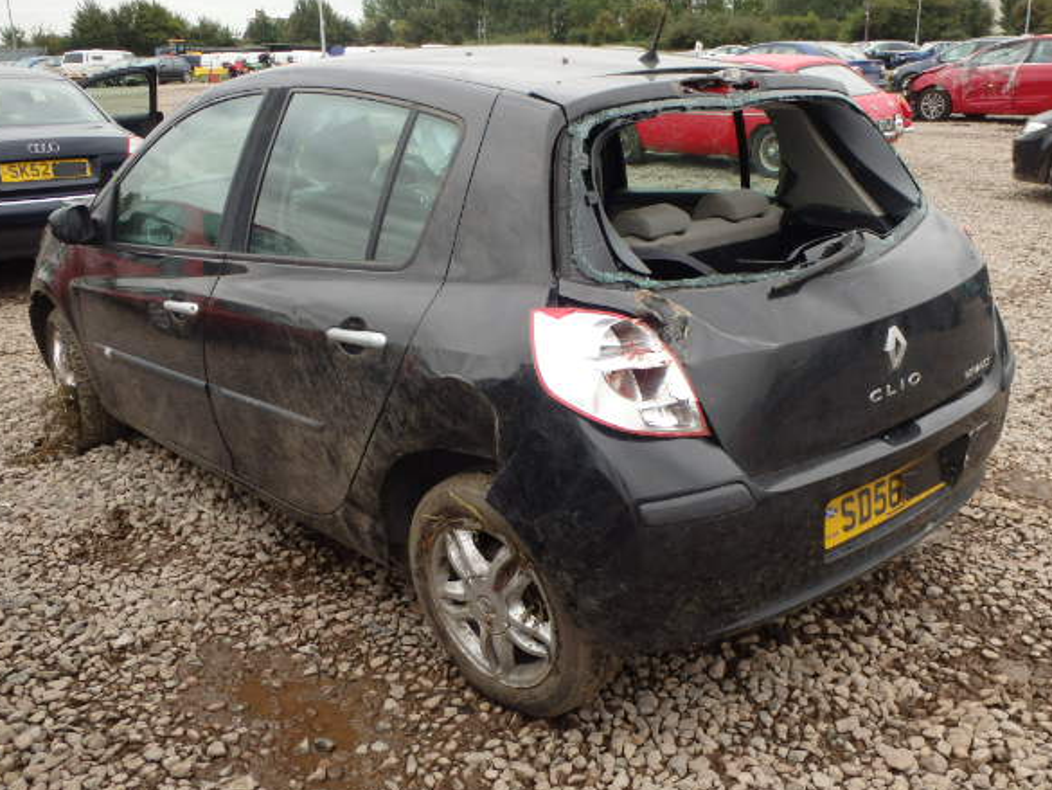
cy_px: 412
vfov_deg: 40.7
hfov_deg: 52.6
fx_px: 1064
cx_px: 548
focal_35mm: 35
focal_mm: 5.7
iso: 125
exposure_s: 1/160
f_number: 4.2
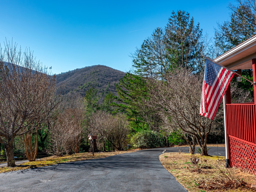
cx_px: 109
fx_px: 229
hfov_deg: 58.1
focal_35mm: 31
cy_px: 94
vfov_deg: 45.4
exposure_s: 1/320
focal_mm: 10.26
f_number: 5.6
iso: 100
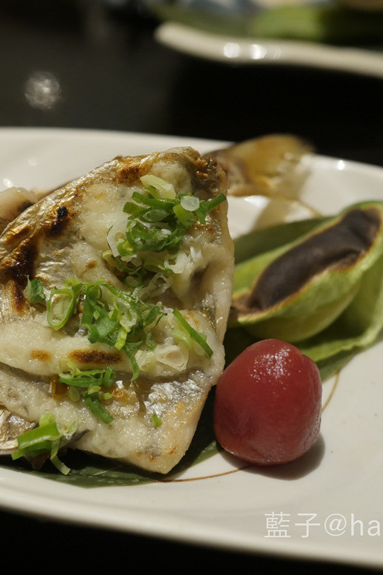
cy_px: 286
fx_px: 894
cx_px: 135
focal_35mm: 56
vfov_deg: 35.6
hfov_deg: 24.1
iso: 1250
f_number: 2.5
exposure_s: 1/60
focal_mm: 20
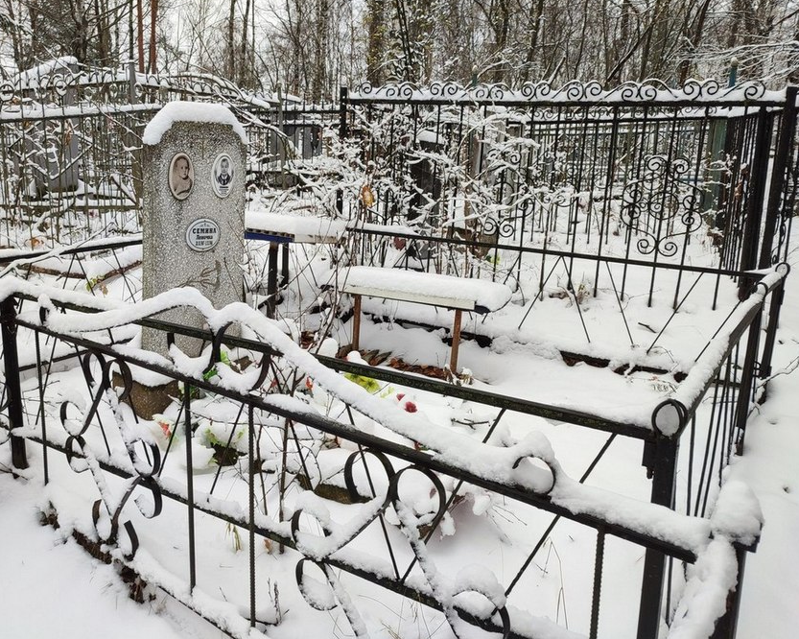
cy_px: 295
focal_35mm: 30
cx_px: 320
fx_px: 709
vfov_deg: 48.4
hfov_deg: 58.3
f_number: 1.9
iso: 69
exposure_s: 1/100
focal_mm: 6.04
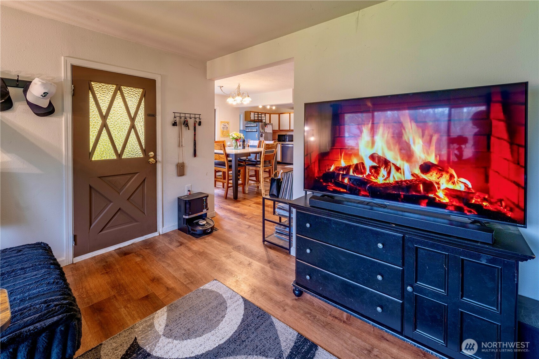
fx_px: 210
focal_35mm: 14
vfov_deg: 81.2
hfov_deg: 104.3
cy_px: 180
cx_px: 270
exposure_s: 1/13
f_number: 8
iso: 320
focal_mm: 14
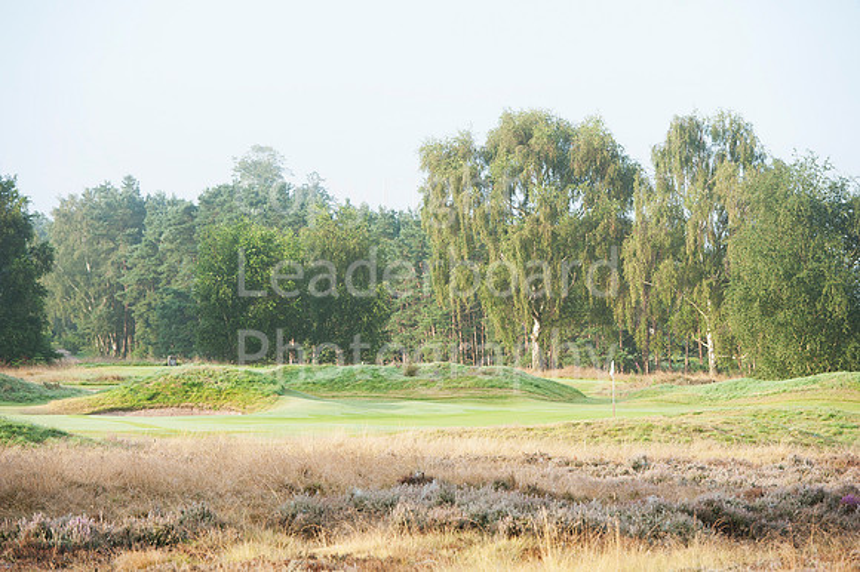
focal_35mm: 135
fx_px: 3223
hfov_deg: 15.2
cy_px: 286
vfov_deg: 10.1
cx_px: 430
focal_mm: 135
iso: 320
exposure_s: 1/500
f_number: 5.6
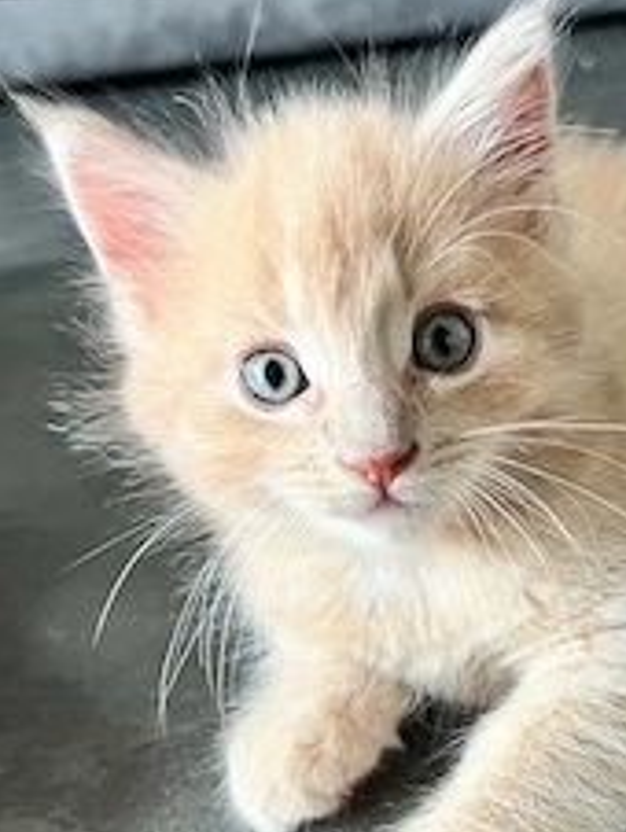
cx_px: 482
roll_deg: +7.7
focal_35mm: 46
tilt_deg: -30.6
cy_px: 596
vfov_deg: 40.3
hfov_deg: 30.9
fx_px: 1107
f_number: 1.5
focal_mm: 5.7
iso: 320
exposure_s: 1/50
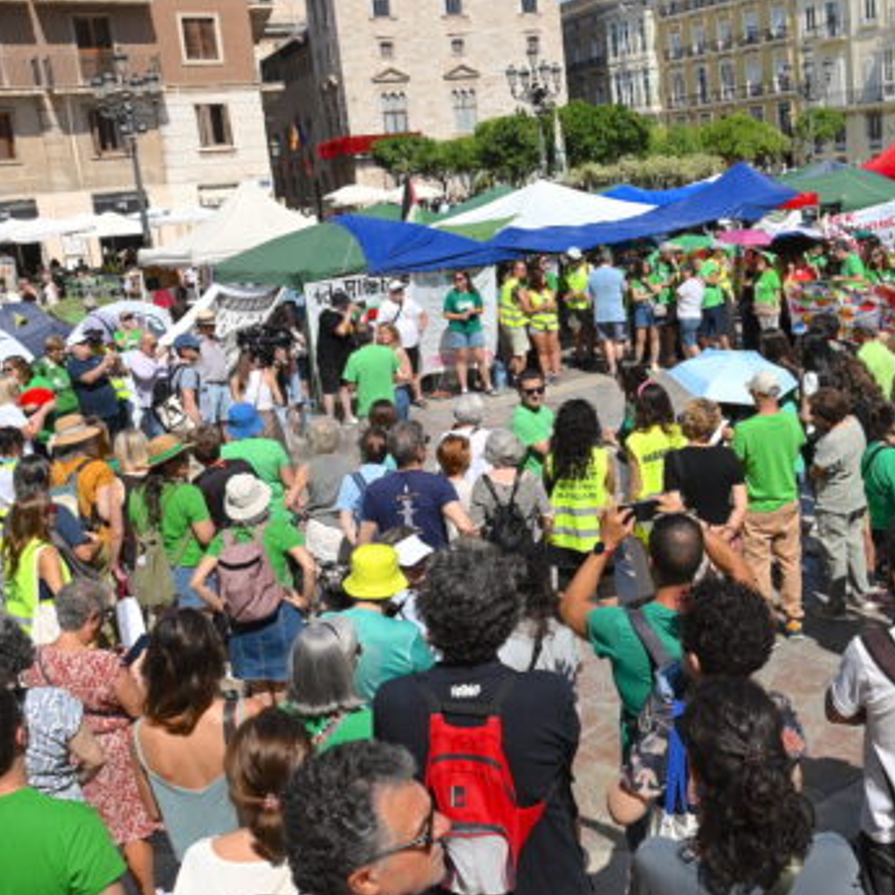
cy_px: 381
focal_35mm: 39
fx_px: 1141
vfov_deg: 42.7
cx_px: 623
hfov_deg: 42.1
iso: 320
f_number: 13
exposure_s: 1/500
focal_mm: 24
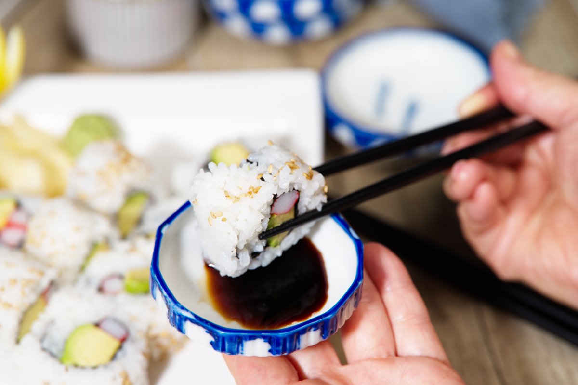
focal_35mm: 105
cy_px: 192
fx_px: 1685
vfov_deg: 13.0
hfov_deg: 19.5
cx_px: 289
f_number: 5
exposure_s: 1/80
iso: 100
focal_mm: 105
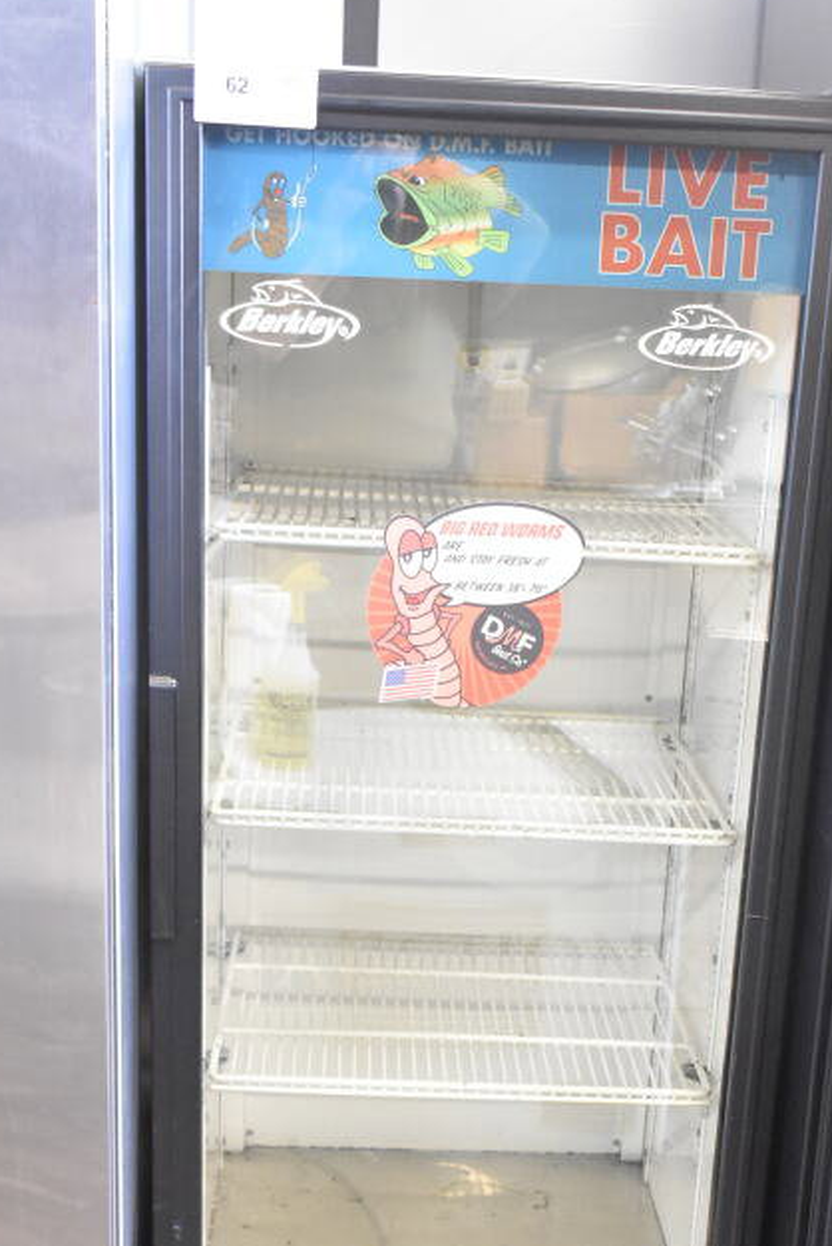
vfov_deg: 36.0
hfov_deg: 24.7
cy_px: 848
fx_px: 1895
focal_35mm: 55
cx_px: 484
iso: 4500
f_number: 4
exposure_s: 1/40
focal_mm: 25
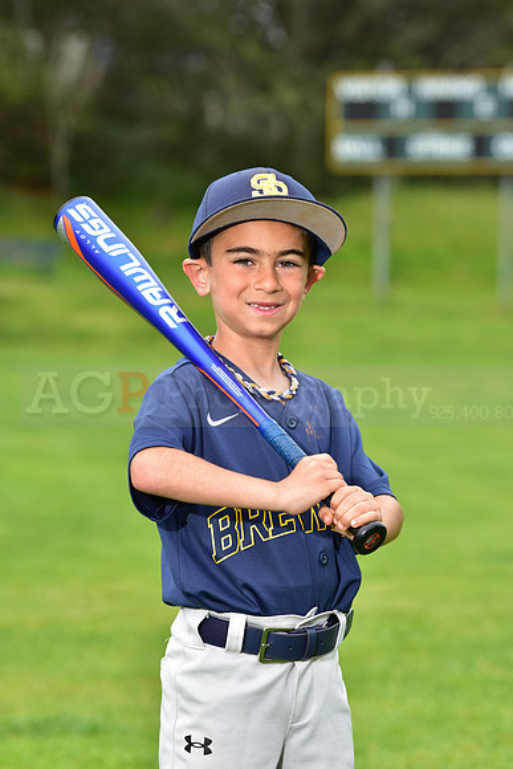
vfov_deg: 12.8
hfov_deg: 8.6
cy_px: 384
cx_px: 256
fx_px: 3418
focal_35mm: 160
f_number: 6.3
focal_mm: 160
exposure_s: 1/250
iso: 400
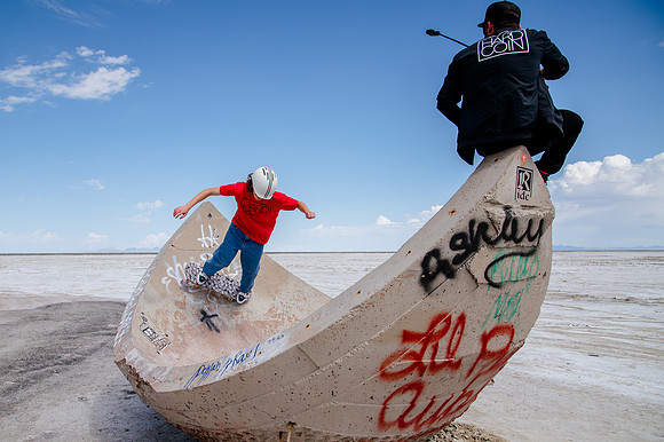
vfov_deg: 47.1
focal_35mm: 27
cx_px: 294
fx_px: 506
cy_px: 246
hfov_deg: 66.3
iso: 160
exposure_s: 1/800
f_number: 6.3
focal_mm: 24
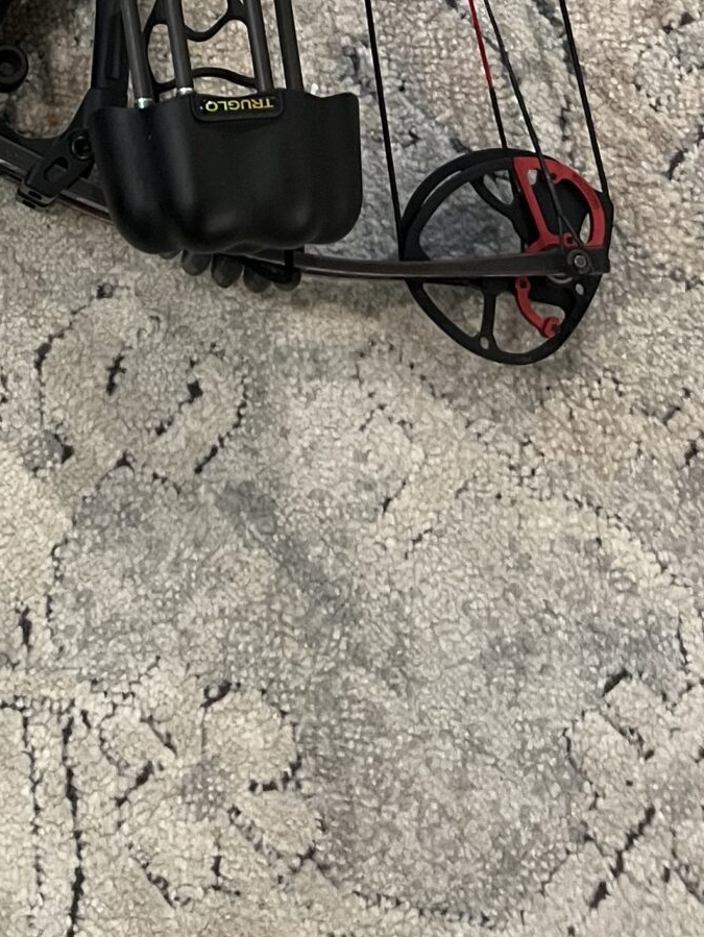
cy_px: -359
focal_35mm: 74
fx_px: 2005
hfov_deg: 18.2
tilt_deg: -67.0
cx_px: -281
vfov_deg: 22.7
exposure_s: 1/60
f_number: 1.6
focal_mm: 5.1
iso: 320
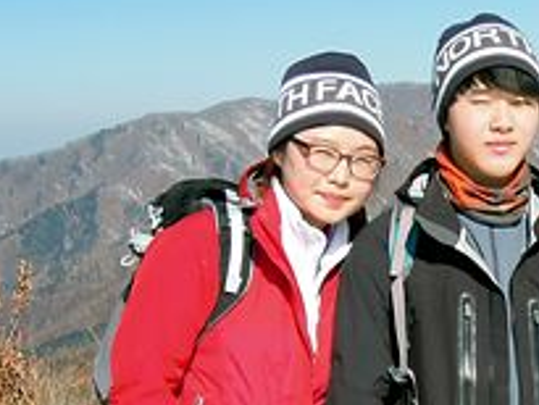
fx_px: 1184
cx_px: 429
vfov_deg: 18.8
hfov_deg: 25.2
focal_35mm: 76
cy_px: 418
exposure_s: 1/1250
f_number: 4
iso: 160
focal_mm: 4.3
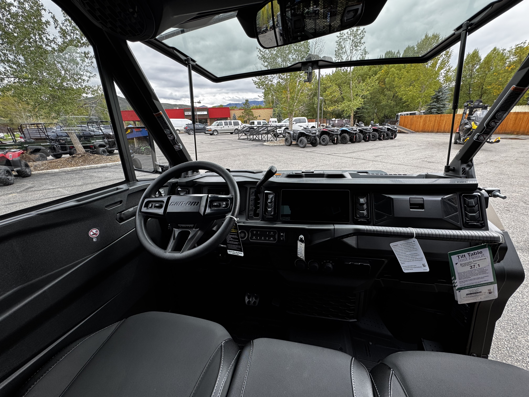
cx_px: 264
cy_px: 198
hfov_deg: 102.1
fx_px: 214
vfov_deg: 85.7
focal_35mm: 14
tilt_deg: -19.6
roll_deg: +2.0
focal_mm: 2.22
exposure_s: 1/149
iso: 40
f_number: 2.2
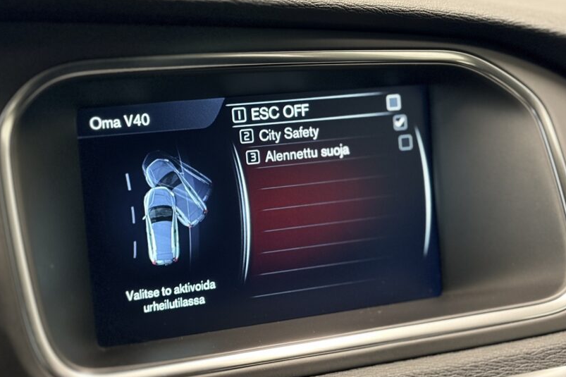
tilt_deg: -16.3
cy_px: 201
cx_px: 252
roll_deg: +0.5
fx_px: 1085
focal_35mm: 69
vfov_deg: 19.7
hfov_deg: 29.2
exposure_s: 1/30
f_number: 1.6
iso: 320
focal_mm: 5.96
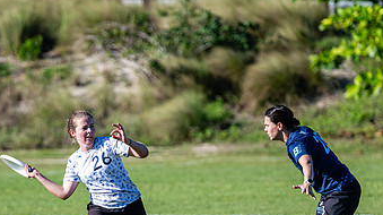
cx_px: 136
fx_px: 5459
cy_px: 197
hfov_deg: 4.0
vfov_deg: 2.3
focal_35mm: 538
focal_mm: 200
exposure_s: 1/1250
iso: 100
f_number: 3.2
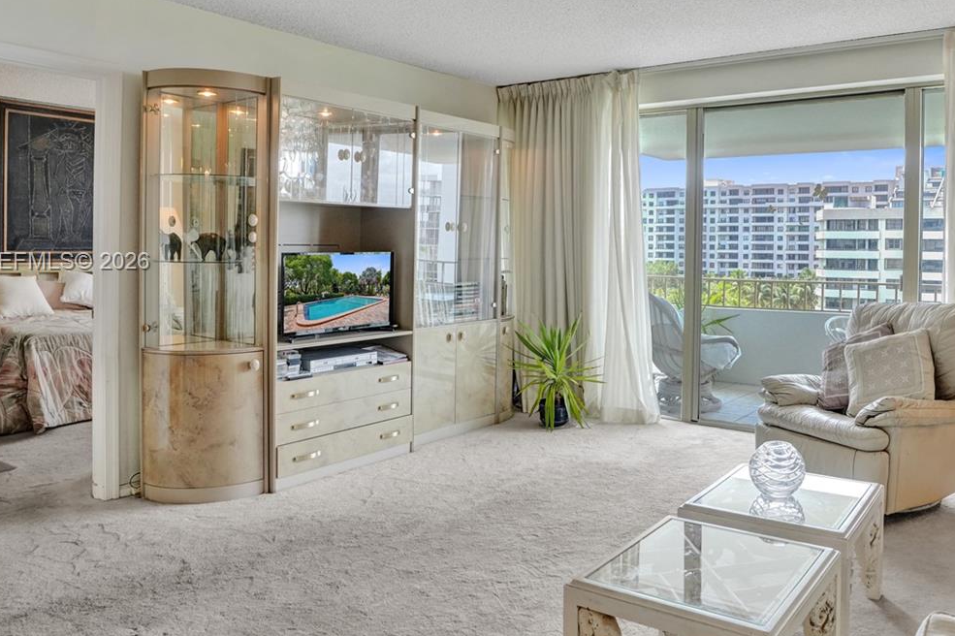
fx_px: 689
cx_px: 623
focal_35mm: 26
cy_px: 263
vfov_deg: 49.3
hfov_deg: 67.8
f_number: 5.6
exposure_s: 1/320
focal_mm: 16
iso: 1000
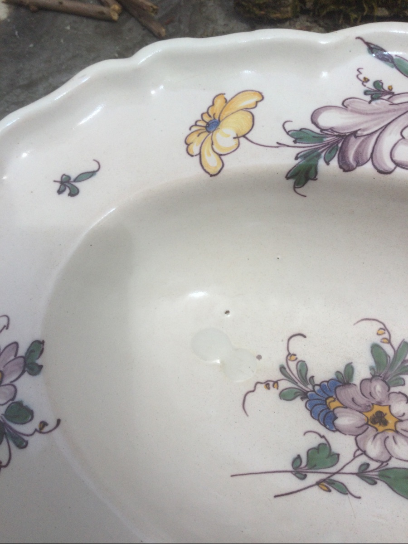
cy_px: 272
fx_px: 487
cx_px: 204
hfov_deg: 45.4
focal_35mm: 31
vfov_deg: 58.4
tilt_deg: -66.0
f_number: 2.4
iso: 25
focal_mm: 3.3
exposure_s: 1/2398
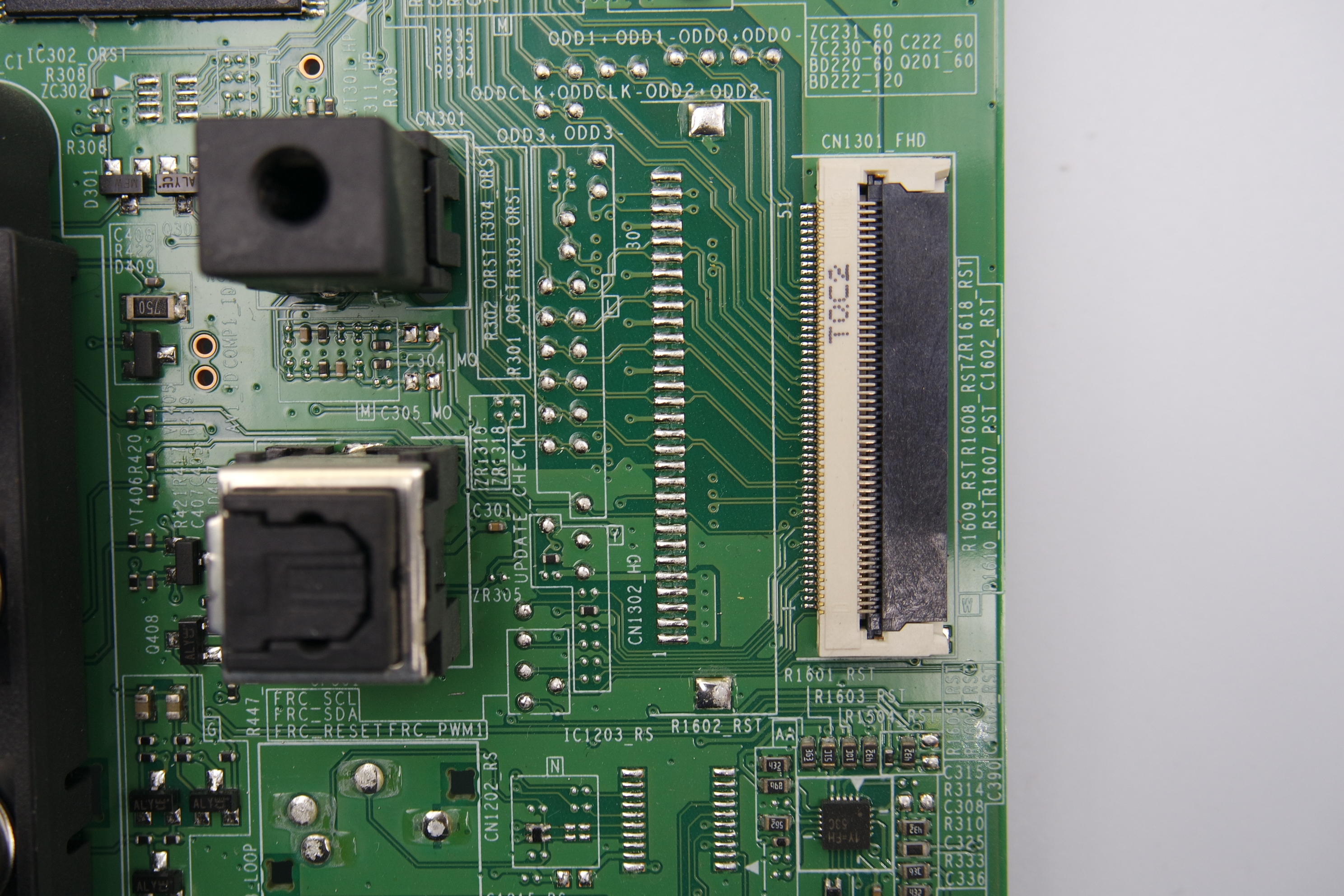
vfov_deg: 37.9
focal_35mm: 35
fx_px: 1307
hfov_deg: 54.4
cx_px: 672
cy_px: 448
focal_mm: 13
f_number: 4
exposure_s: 1/60
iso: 160
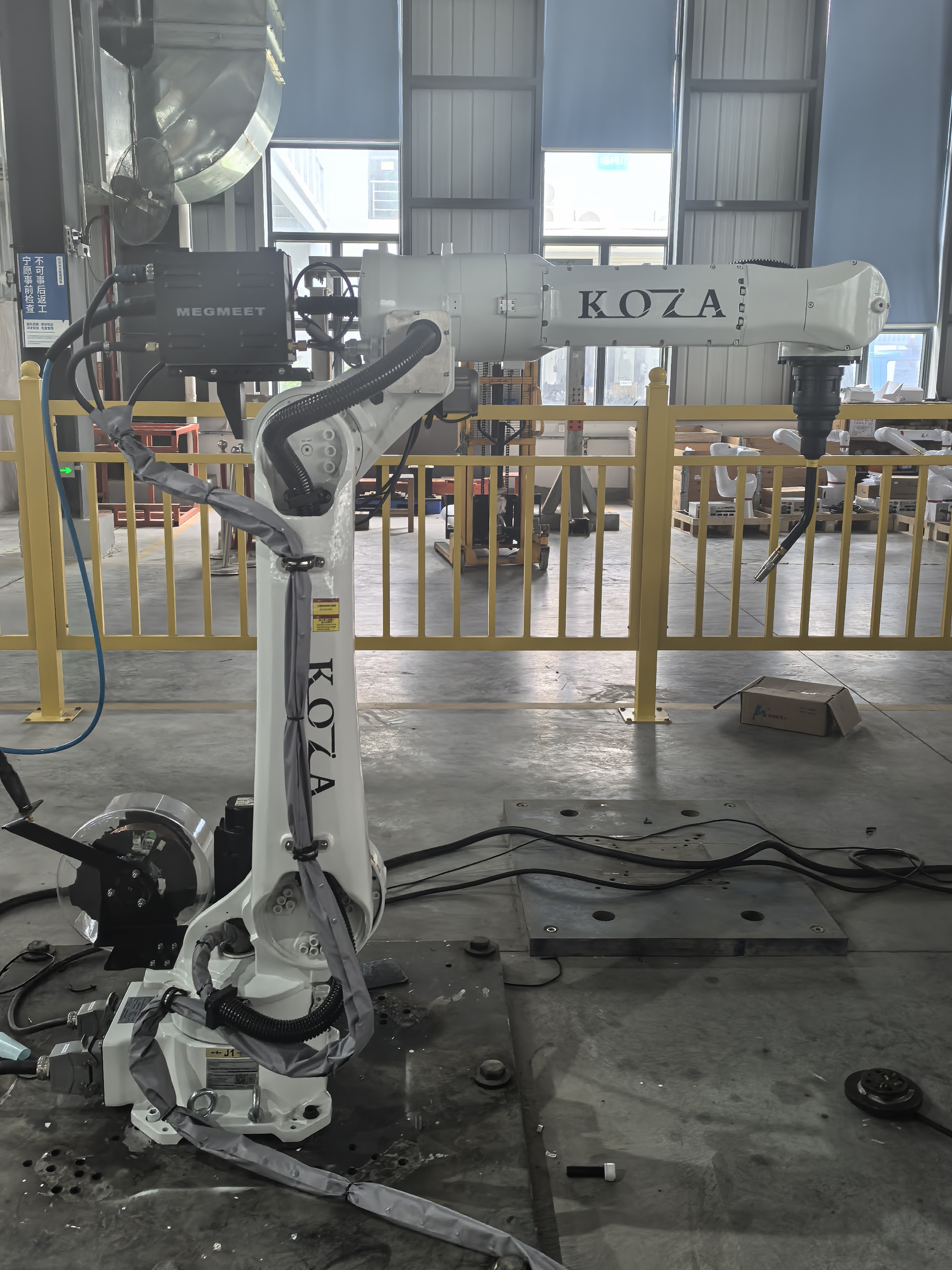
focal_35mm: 32
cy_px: 614
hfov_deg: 44.1
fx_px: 1173
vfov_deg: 56.8
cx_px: 449
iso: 250
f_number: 2
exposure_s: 1/60
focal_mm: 5.75
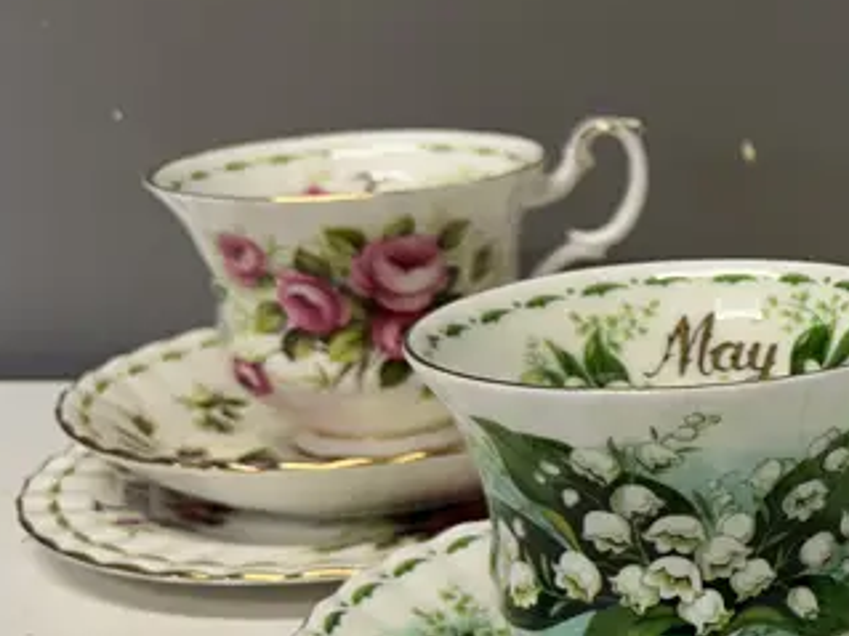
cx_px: 1246
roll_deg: -0.8
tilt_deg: -18.9
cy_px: 468
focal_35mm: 77
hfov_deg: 21.6
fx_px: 1888
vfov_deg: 19.0
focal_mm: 6.86
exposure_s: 1/100
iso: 80
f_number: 1.78
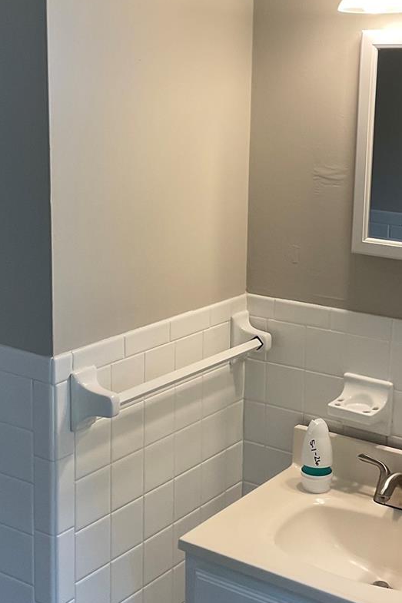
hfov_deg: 23.0
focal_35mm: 59
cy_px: 249
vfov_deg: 33.9
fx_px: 989
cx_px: 208
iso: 32
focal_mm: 3
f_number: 1.8
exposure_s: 1/60
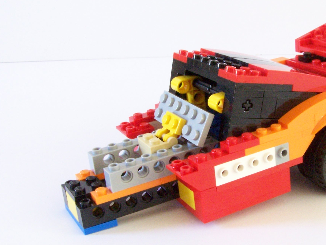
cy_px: 127
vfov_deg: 25.7
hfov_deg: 33.2
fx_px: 537
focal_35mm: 57
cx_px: 236
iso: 400
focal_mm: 6.3
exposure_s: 1/6
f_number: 8
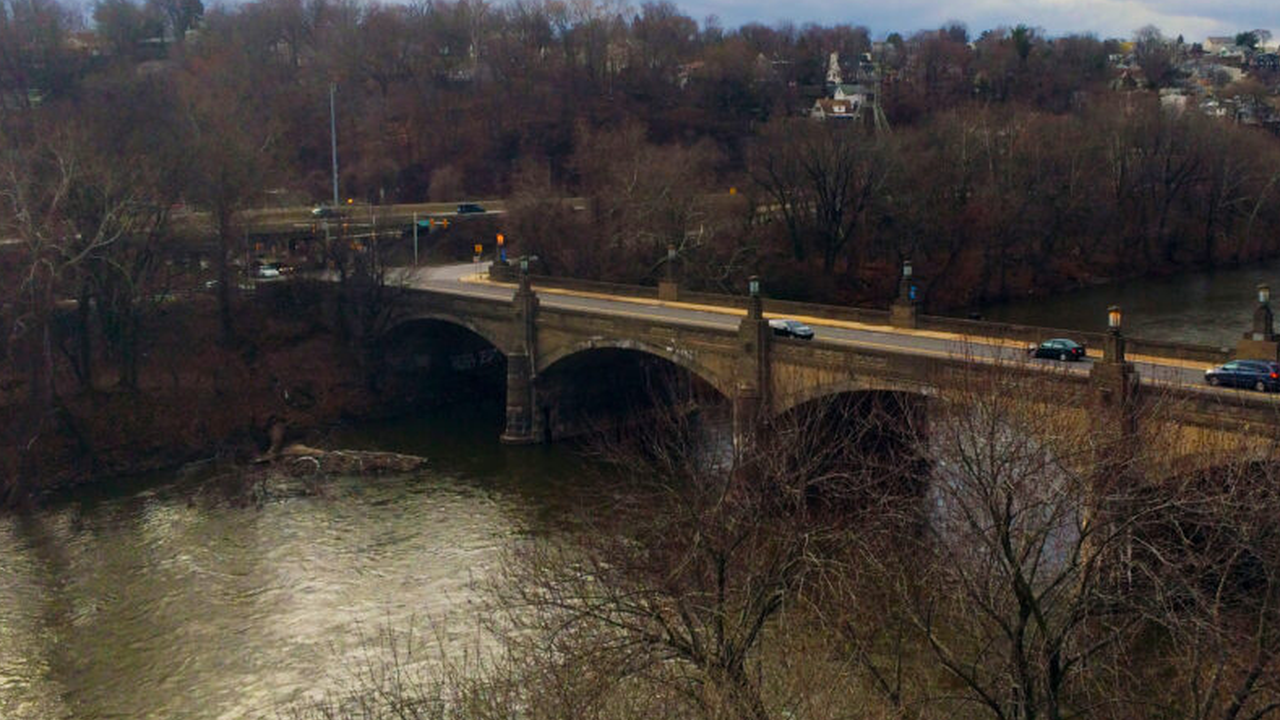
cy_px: 302
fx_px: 1392
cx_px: 795
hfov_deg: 49.0
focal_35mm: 41
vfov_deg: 29.0
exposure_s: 1/547
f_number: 2.2
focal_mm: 4.15
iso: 32
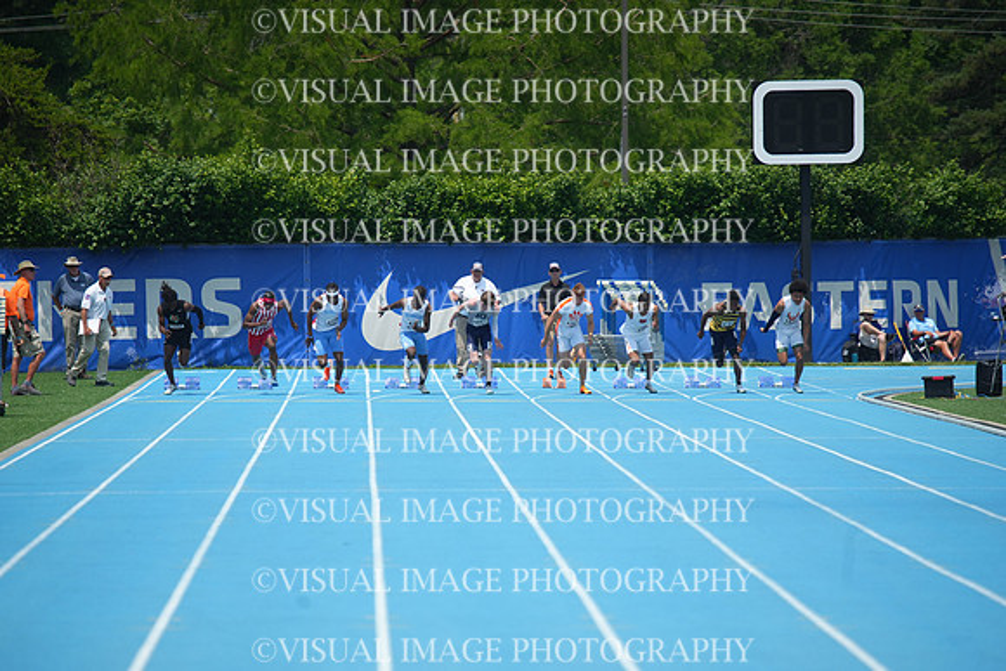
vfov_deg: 4.4
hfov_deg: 6.6
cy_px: 336
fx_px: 8664
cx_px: 503
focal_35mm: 310
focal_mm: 310
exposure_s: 1/2500
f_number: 5.6
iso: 400
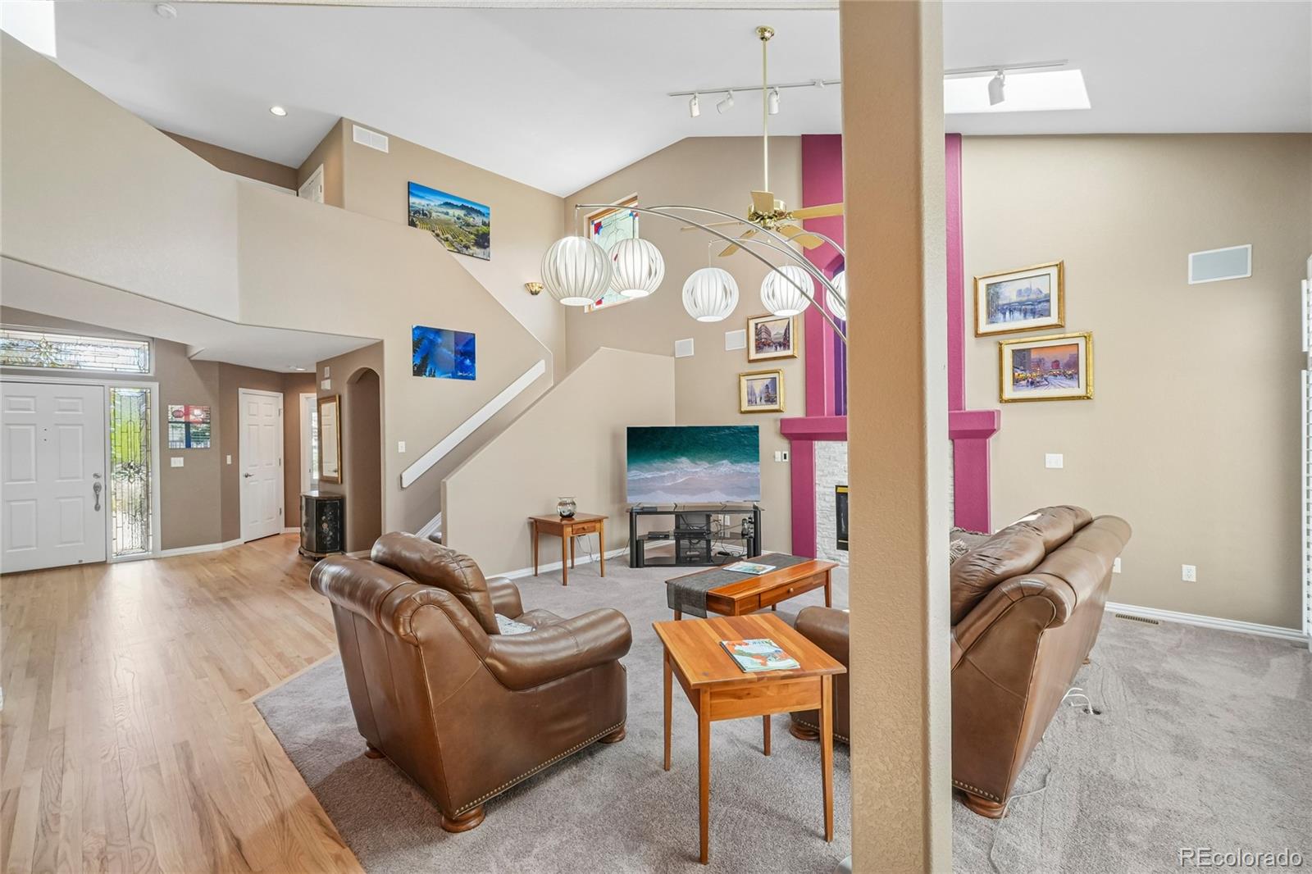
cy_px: 437
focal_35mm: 15
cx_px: 656
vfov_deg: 77.3
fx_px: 547
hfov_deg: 100.4
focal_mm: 10
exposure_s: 1/13
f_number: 8
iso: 800
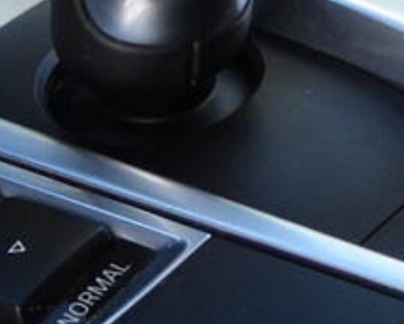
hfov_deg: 3.5
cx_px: 333
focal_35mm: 547
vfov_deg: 2.8
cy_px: -86
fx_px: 6543
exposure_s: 1/60
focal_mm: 15.3
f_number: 3.5
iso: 100
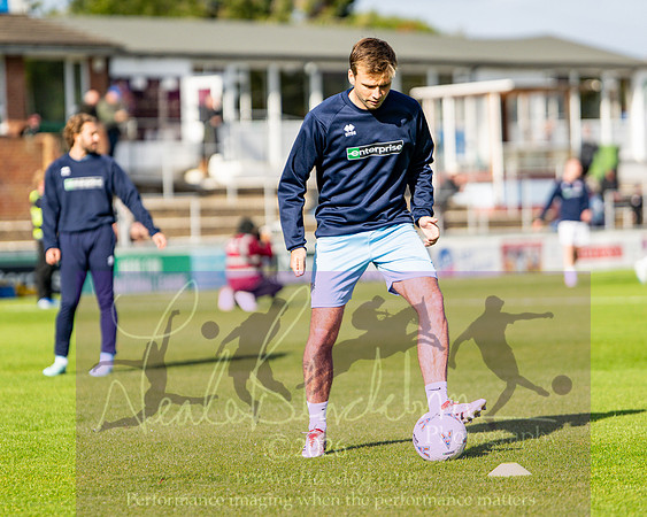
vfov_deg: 8.6
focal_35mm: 179
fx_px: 3431
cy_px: 203
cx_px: 294
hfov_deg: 10.8
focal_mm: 85
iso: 100
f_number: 1.4
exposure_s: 1/8000
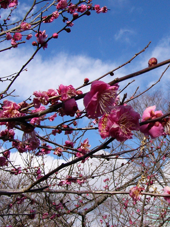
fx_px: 334
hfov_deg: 28.2
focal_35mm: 51
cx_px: 128
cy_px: 107
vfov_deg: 37.5
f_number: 5.6
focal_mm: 4.6
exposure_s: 1/800
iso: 100
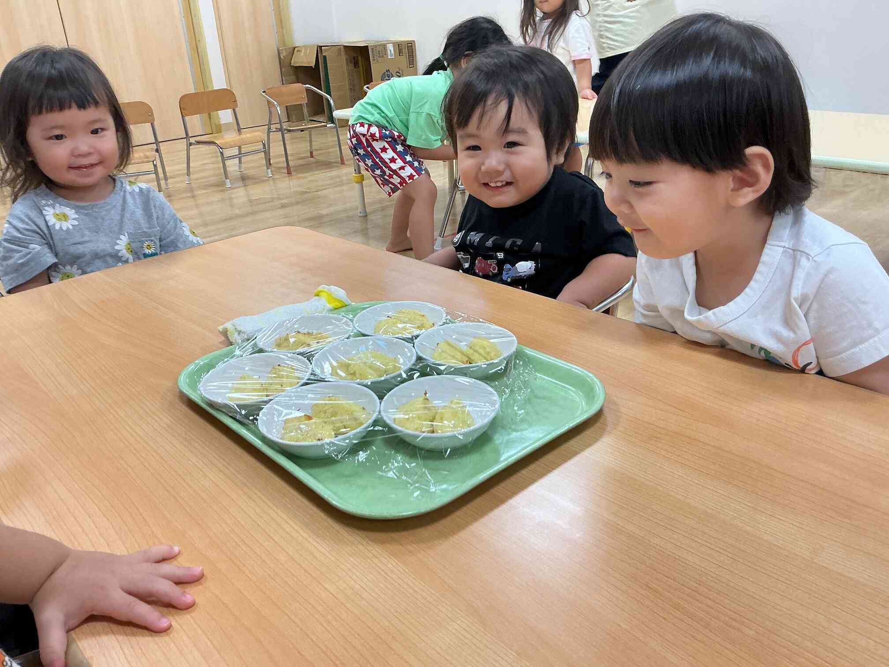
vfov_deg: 48.2
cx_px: 444
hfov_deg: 61.7
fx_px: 745
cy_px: 334
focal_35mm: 29
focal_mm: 3
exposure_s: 1/120
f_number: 1.8
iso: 64
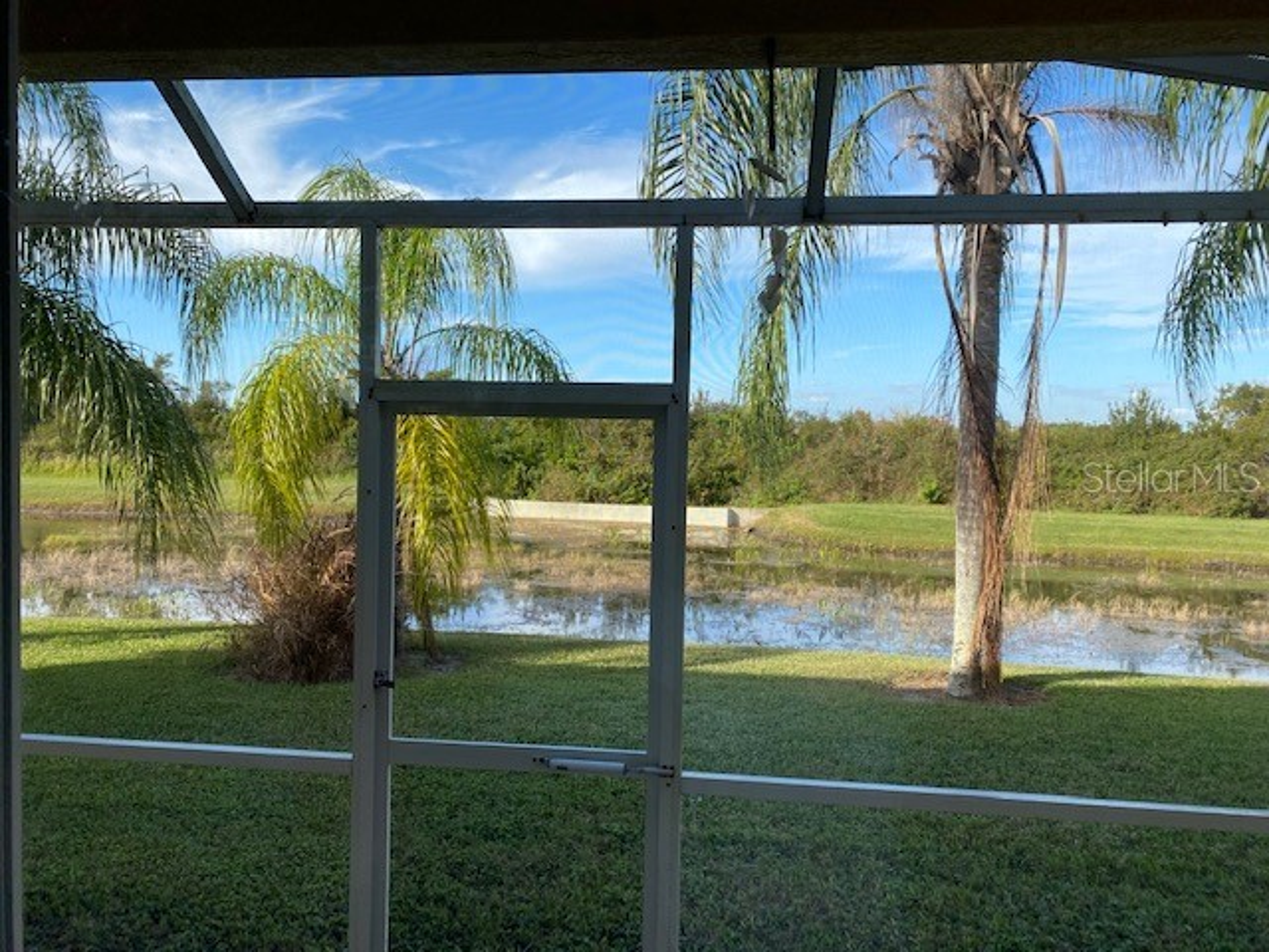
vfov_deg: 53.1
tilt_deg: -1.3
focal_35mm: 26
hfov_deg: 67.3
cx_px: 634
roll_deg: -0.5
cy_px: 476
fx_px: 953
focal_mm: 4.25
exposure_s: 1/865
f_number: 1.8
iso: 32
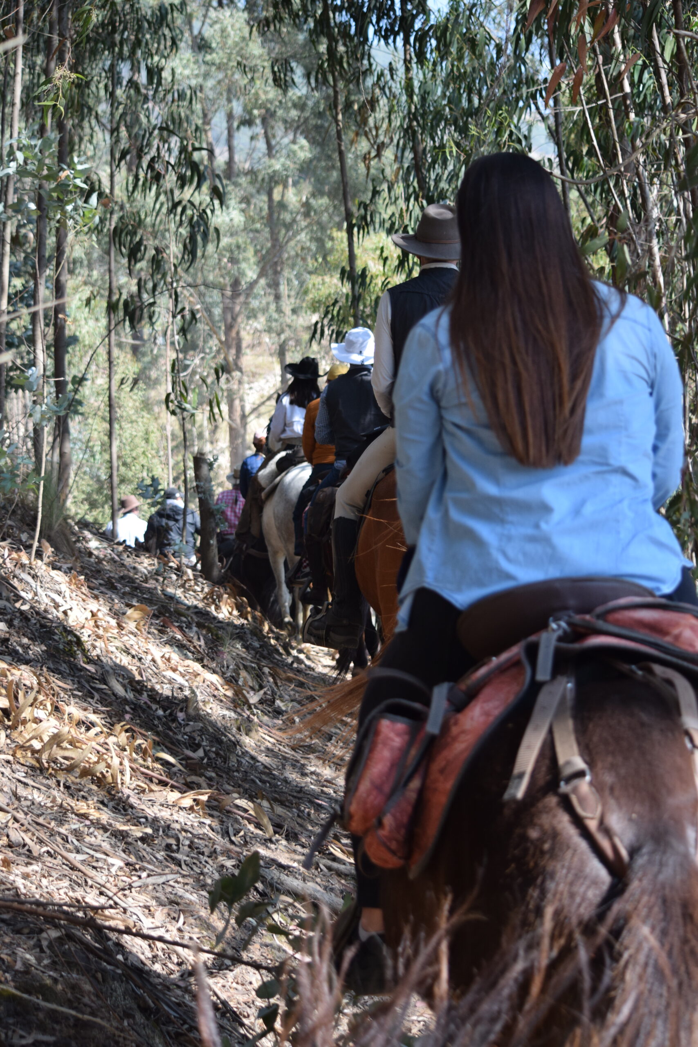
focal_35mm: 82
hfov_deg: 16.6
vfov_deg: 24.6
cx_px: 349
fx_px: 2399
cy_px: 524
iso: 500
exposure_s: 1/1000
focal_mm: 55
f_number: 4.5
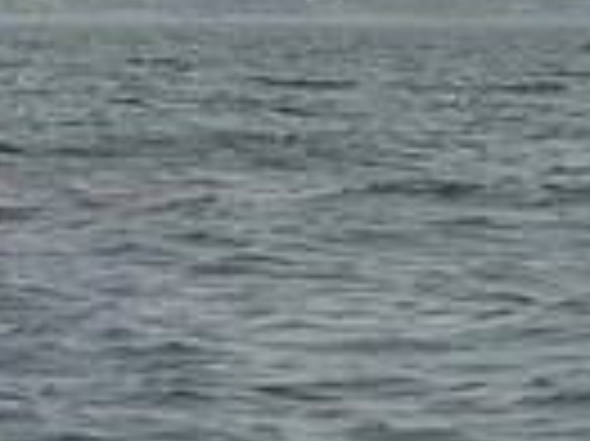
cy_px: -810
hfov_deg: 5.0
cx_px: -263
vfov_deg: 3.7
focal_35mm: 391
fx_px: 6658
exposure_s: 1/1250
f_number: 9
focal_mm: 92
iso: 200
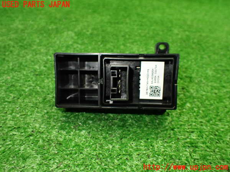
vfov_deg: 46.8
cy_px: 86
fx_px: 199
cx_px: 115
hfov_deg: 60.0
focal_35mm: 30
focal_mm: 5.4
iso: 640
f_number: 2.3
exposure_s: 1/125
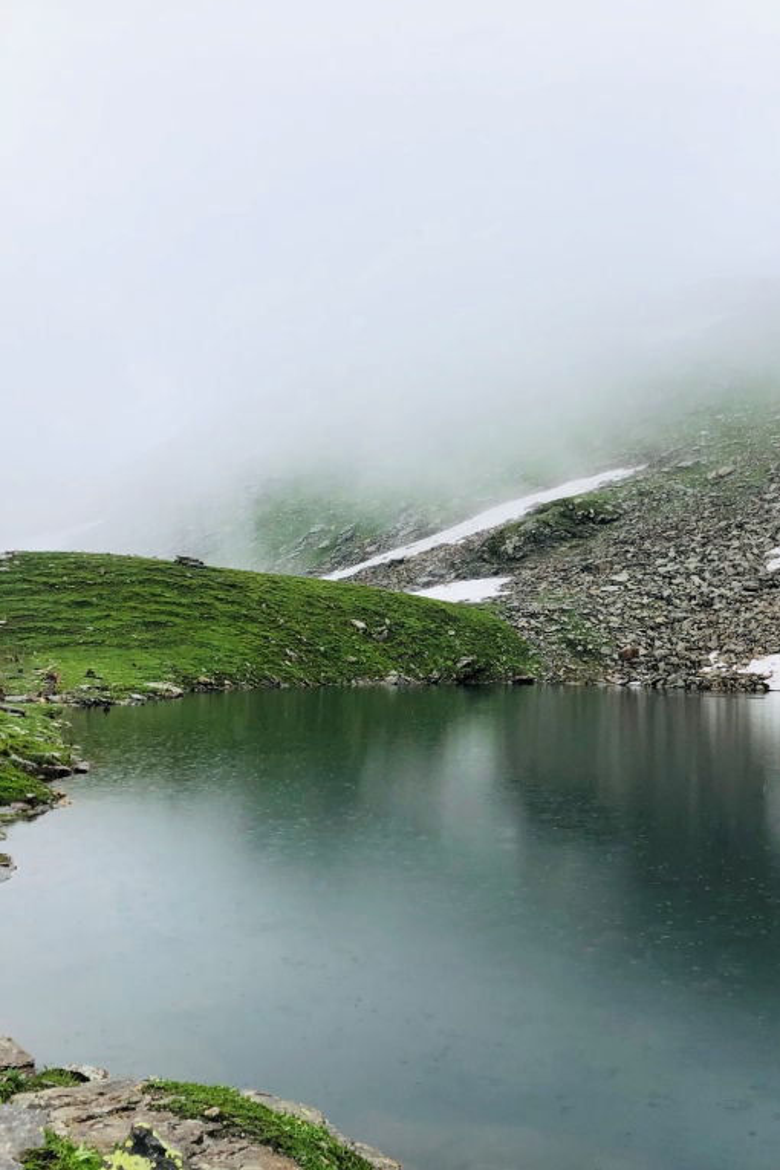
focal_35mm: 39
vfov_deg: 49.6
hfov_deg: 34.1
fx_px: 1267
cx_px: 453
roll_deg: -0.1
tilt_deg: +4.3
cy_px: 584
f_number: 1.8
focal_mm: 4
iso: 20
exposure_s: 1/716
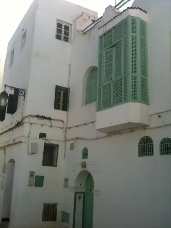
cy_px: 114
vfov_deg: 52.6
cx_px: 86
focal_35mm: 35
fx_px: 231
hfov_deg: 40.7
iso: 64
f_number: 2.8
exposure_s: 1/970
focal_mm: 3.85
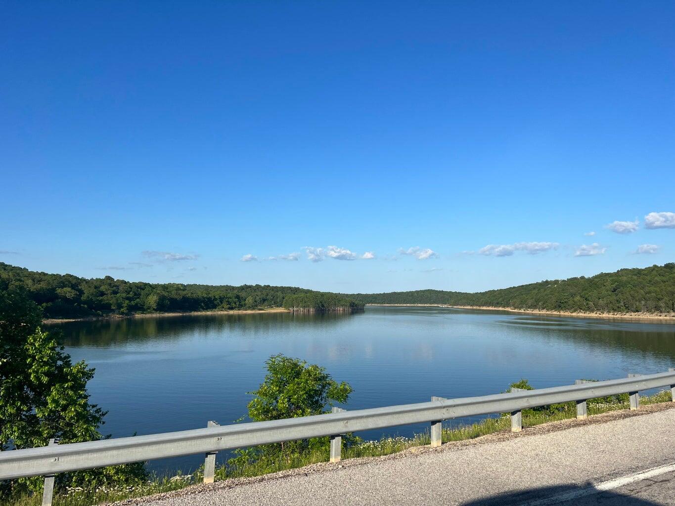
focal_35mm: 26
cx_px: 338
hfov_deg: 67.3
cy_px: 253
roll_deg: -1.9
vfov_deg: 53.1
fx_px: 507
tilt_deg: +7.5
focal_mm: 5.7
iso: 50
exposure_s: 1/4831
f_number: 1.5
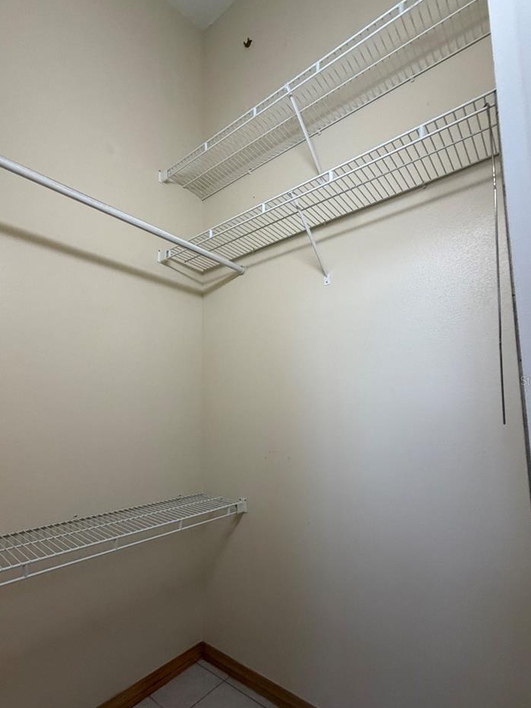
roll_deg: +0.3
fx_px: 368
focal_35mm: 18
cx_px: 233
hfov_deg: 71.3
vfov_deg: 87.6
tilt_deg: +5.9
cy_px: 380
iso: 250
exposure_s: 1/60
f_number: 2.2
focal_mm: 2.22
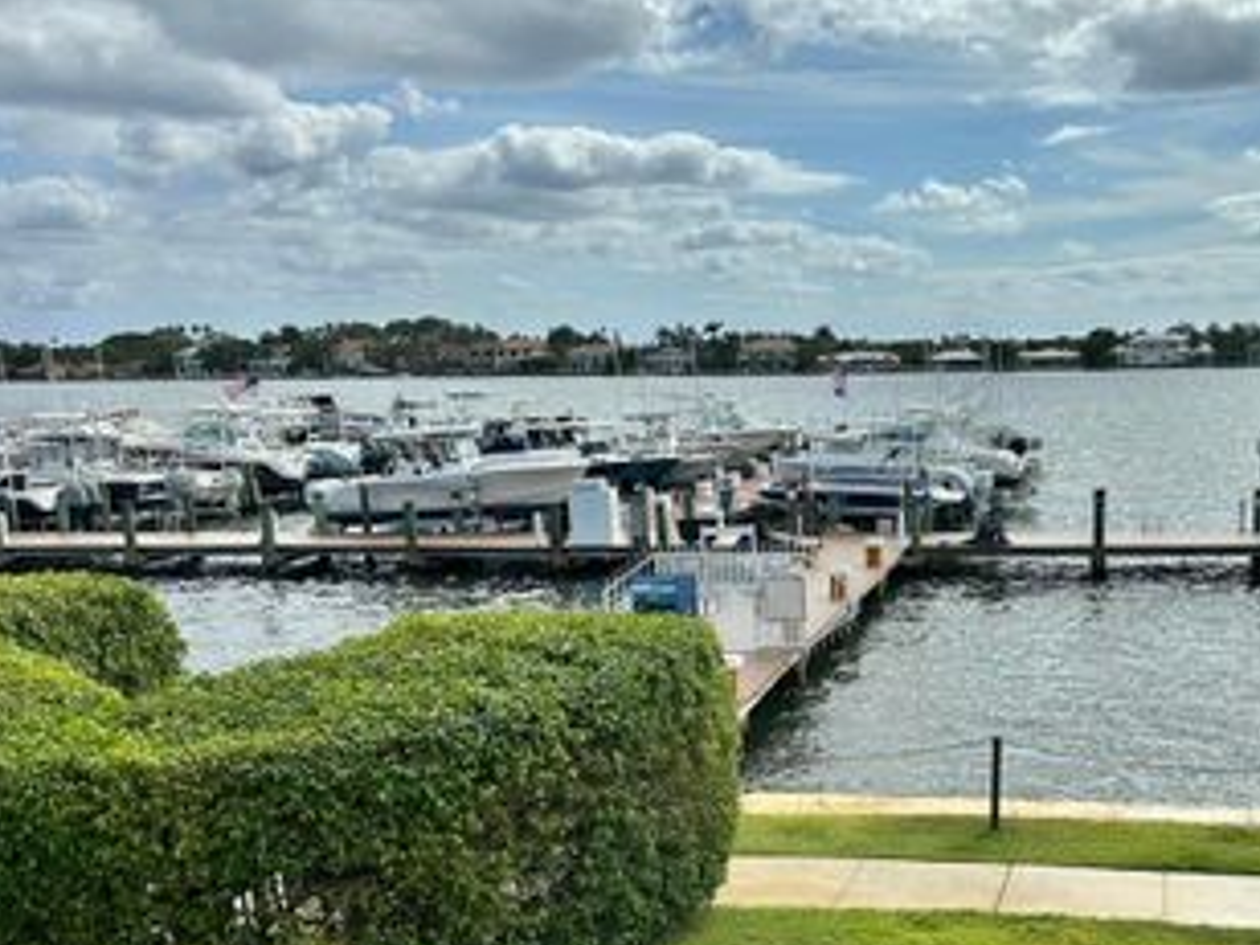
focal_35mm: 39
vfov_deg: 36.6
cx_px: 941
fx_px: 1420
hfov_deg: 46.2
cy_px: 595
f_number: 1.78
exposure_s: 1/8929
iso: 80
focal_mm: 6.86
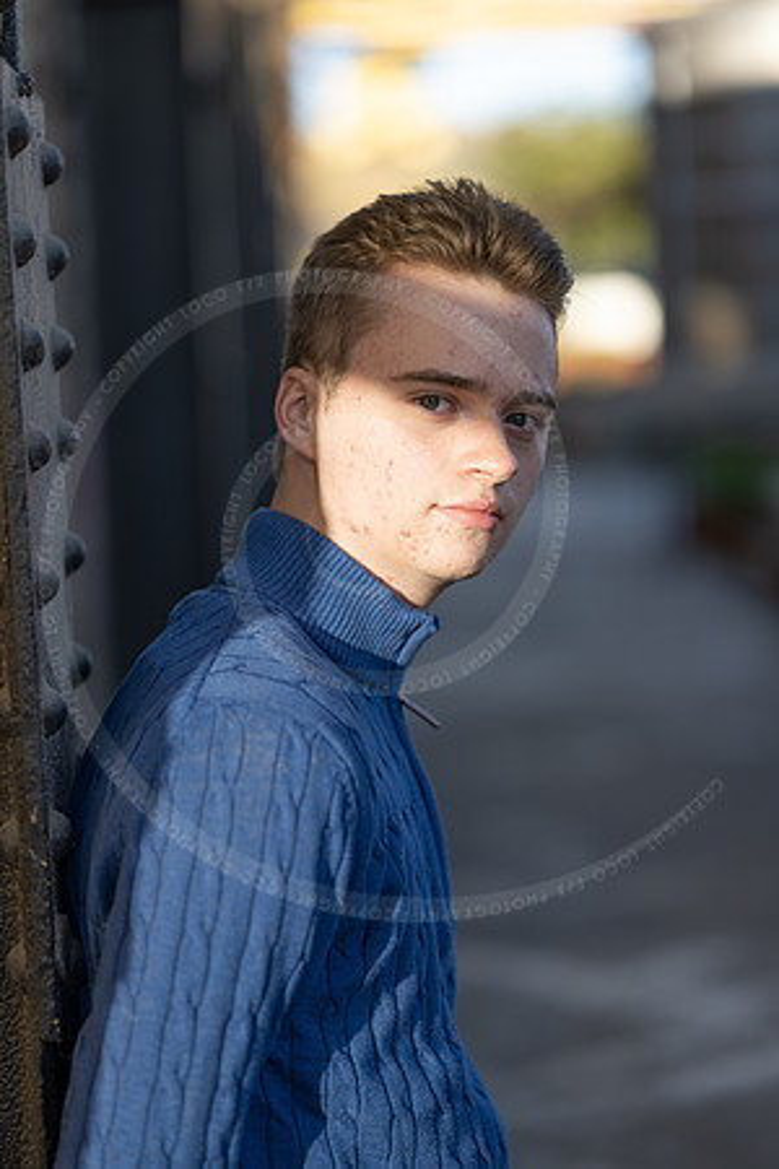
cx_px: 390
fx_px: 2759
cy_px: 584
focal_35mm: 85
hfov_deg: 16.1
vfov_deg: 23.9
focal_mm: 85
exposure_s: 1/1000
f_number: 1.8
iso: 100
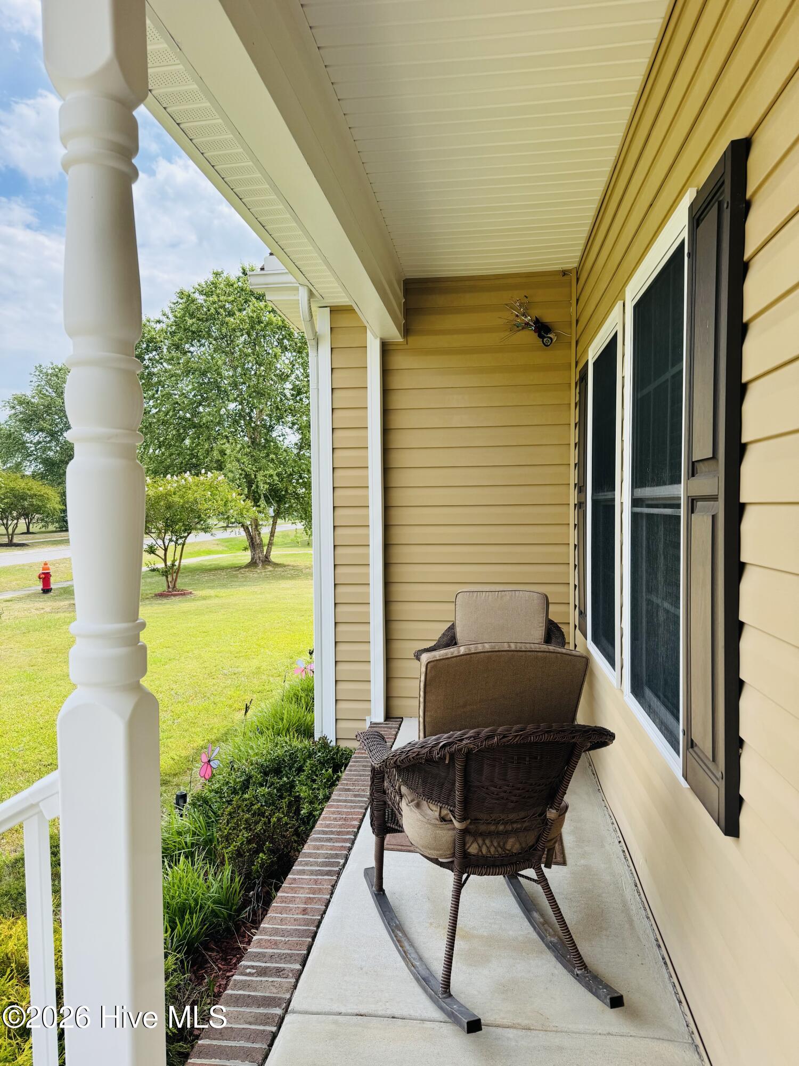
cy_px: 533
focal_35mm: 24
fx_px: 739
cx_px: 400
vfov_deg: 71.6
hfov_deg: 56.8
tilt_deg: +0.7
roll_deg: +2.8
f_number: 1.78
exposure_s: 1/1597
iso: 80
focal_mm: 6.76
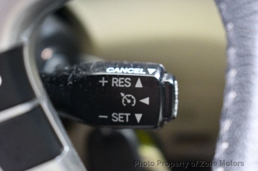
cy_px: 86
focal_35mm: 78
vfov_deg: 17.5
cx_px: 129
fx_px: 559
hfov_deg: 26.0
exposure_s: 1/20
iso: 12800
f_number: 5.6
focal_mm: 52
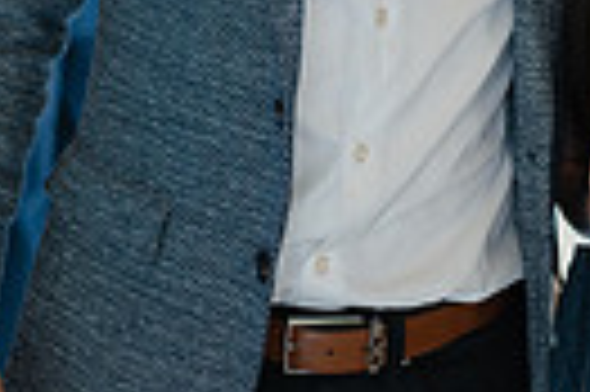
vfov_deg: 8.8
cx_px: 234
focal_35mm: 155
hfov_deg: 13.3
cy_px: -47
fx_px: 2537
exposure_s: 1/100
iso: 320
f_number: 2
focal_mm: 35
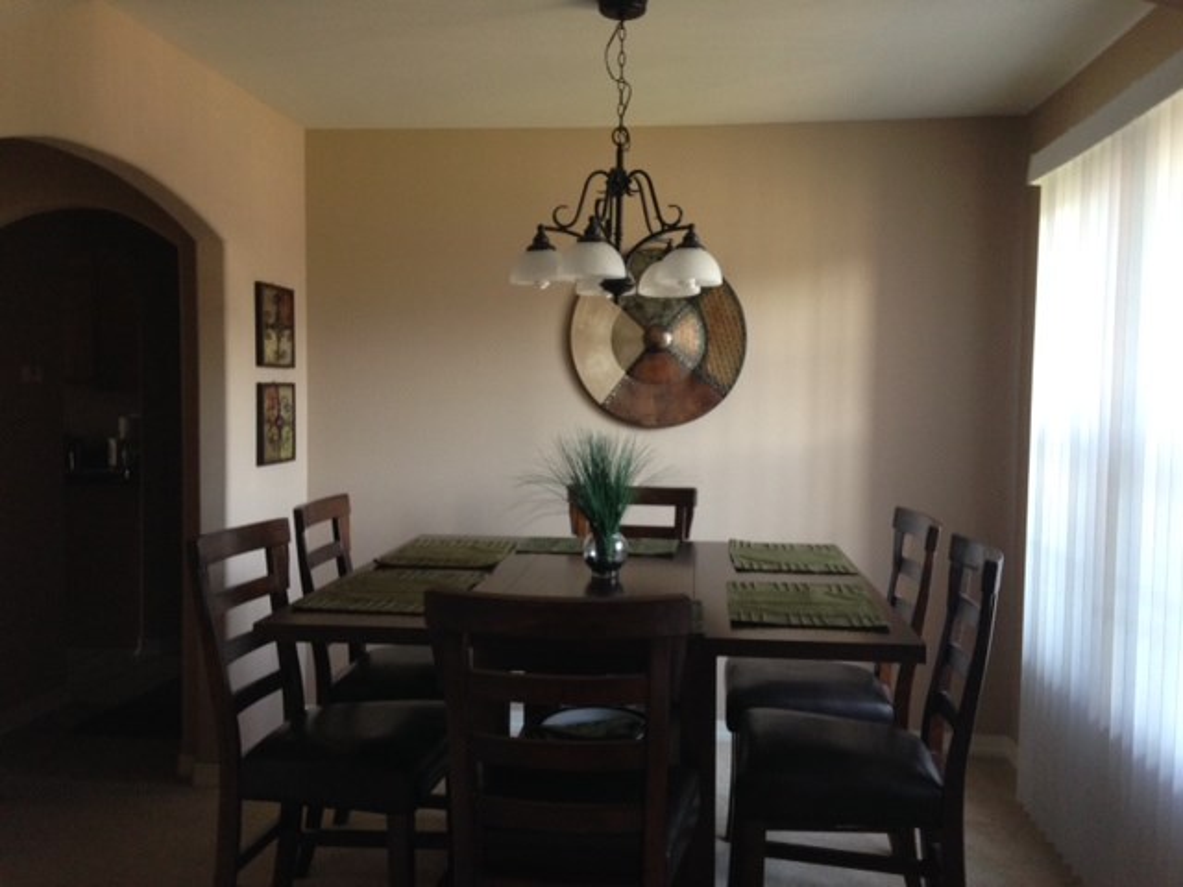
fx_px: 1128
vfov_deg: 42.9
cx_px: 592
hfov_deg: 55.4
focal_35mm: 33
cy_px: 444
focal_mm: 4.12
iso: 160
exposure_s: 1/20
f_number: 2.4
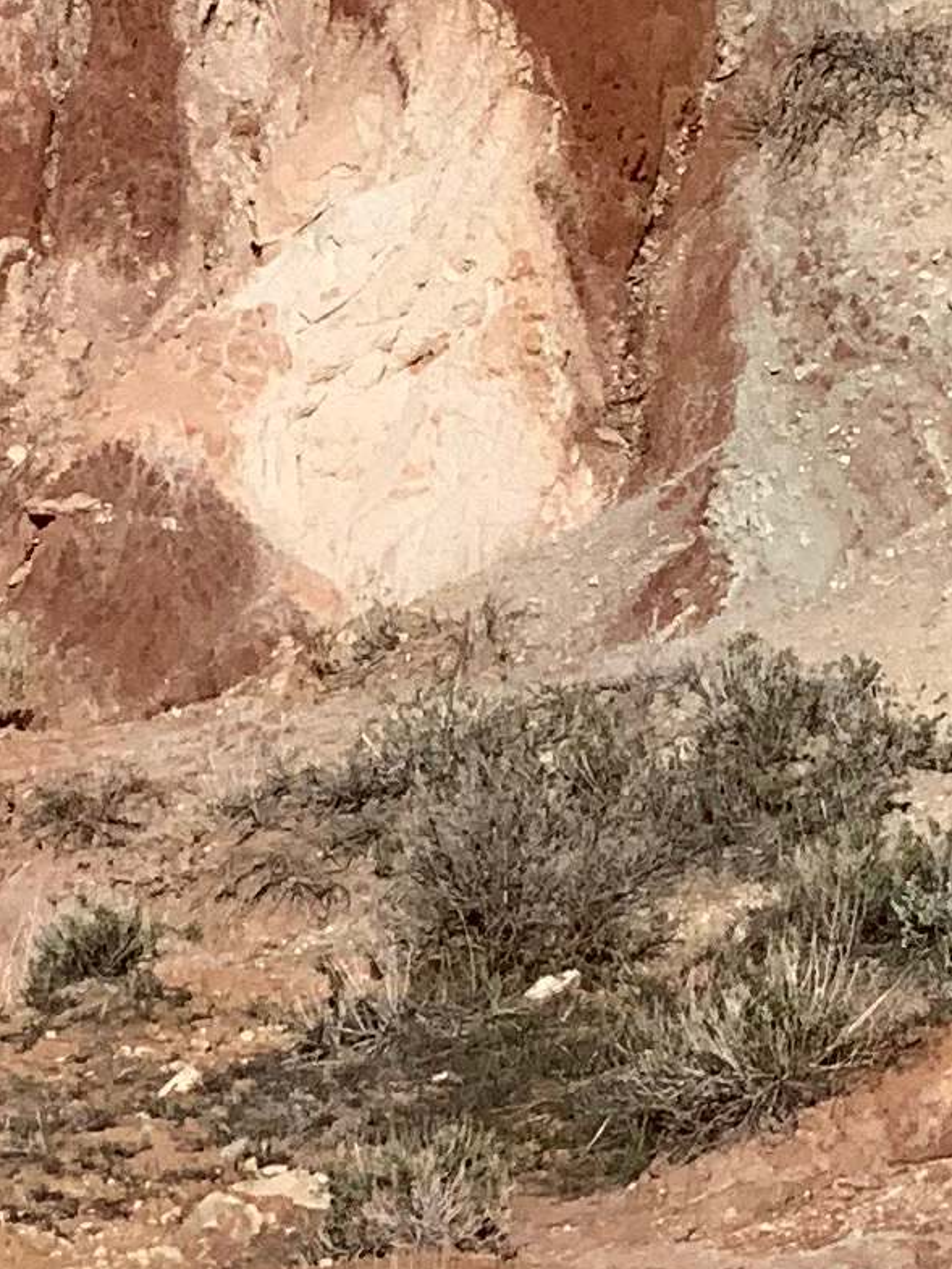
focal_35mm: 267
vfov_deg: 7.2
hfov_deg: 5.5
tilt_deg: +7.3
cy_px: -1093
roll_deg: -4.0
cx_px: 1510
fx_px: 9788
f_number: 2.4
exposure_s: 1/2083
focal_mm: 6
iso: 16
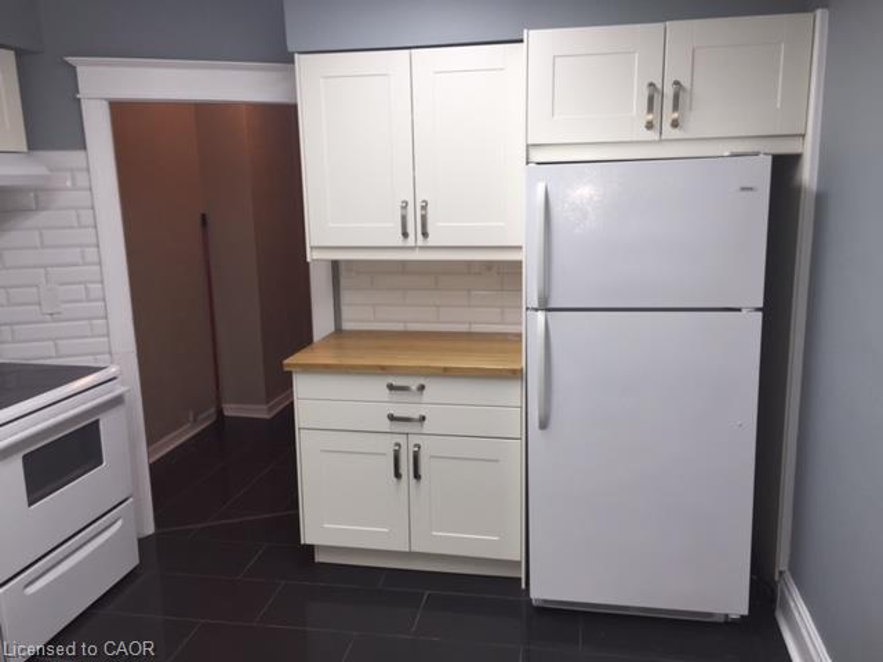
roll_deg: +0.7
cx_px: 442
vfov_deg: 48.2
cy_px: 331
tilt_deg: -12.2
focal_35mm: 29
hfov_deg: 61.7
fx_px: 740
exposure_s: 1/30
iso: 40
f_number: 2.2
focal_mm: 4.15
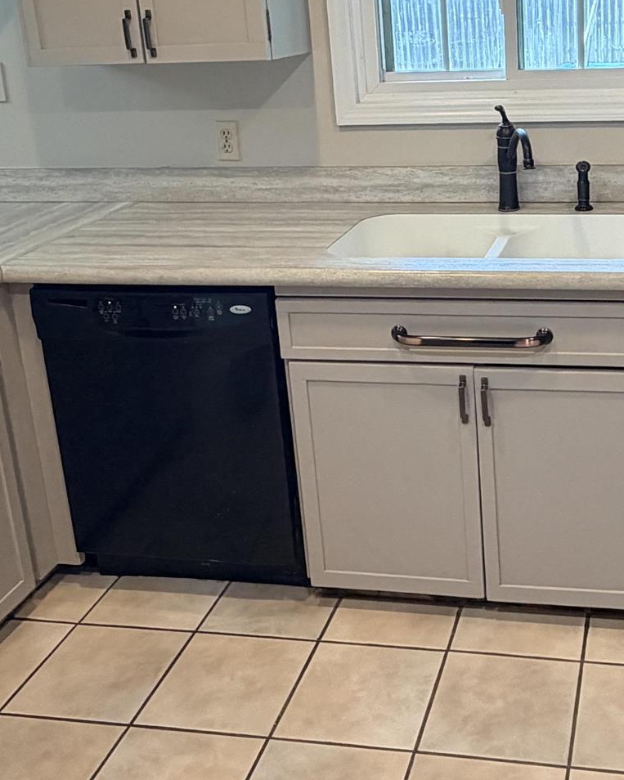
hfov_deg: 33.2
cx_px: 498
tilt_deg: -14.6
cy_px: 244
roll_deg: +2.0
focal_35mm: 44
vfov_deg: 41.3
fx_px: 1016
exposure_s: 1/60
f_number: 2.2
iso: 160
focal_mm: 2.22
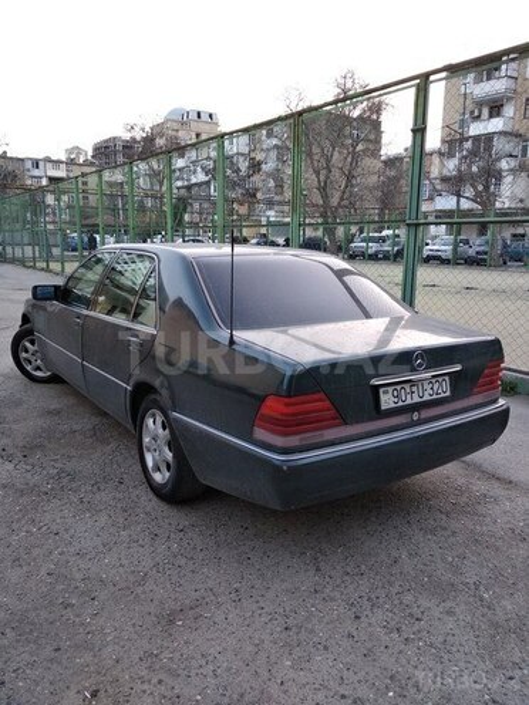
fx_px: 530
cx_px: 264
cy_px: 352
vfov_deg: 67.3
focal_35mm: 26
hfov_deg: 53.1
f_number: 2.2
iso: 320
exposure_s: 1/50
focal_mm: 3.81
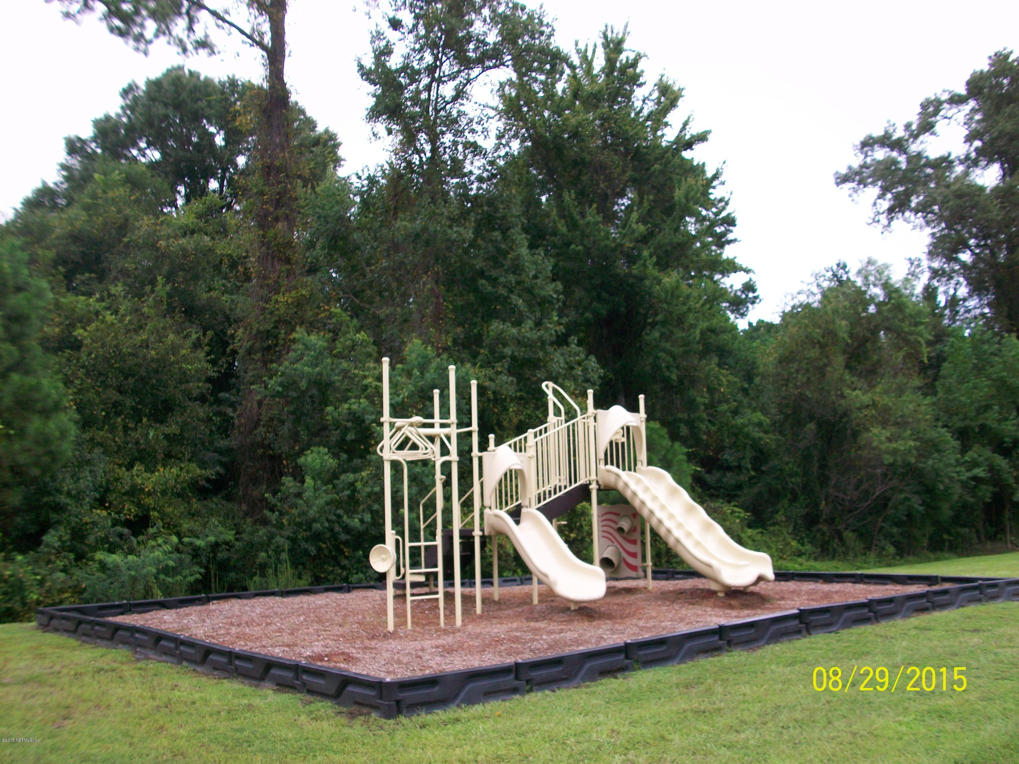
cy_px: 382
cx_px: 510
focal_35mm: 32
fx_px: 942
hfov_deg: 56.8
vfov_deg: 44.2
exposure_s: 1/400
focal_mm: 5.7
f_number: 2.8
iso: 64
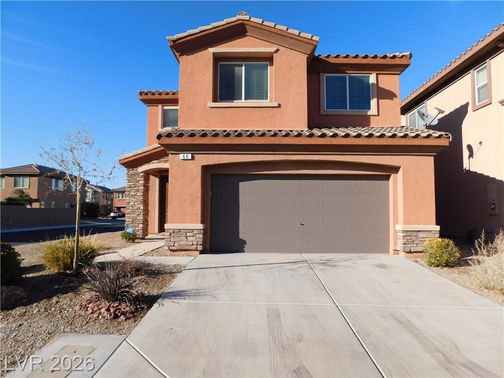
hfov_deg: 73.9
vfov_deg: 58.9
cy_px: 189
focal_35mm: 23
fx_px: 335
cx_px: 252
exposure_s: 1/400
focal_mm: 4
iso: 125
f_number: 6
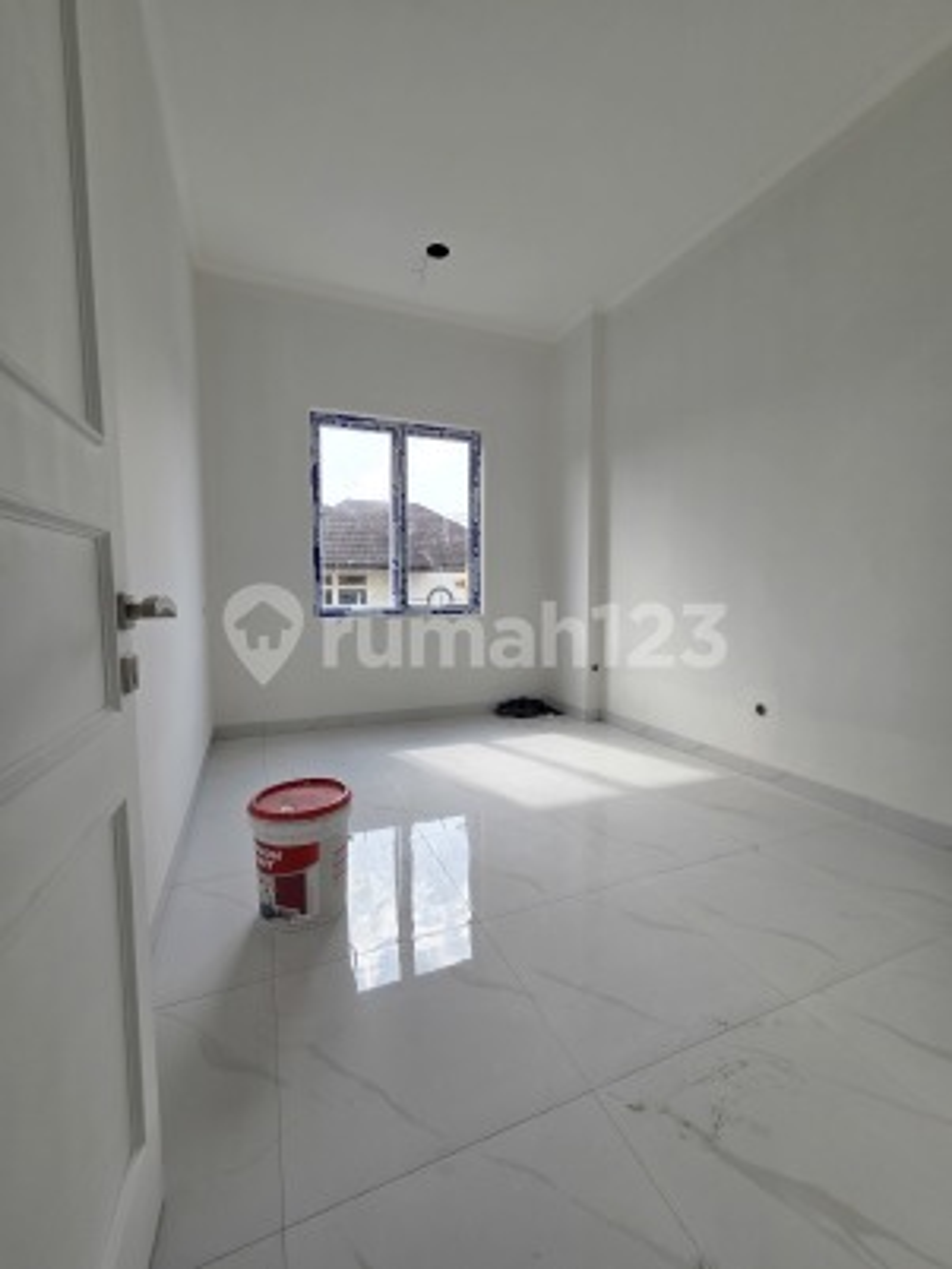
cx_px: 476
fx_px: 476
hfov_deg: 89.9
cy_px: 634
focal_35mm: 13
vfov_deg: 106.2
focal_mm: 2.2
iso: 100
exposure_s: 1/719
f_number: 2.2
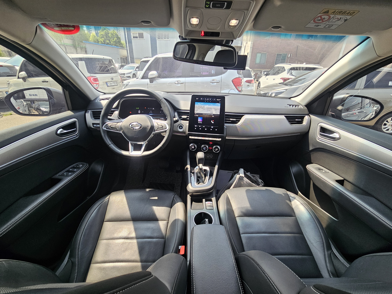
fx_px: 147
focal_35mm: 13
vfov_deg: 89.9
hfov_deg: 106.2
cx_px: 196
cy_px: 147
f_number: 2.2
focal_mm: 2.2
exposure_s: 1/120
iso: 80
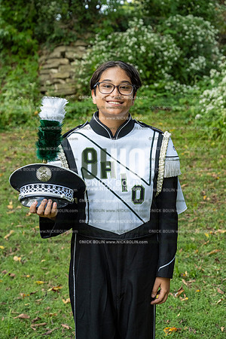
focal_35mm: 64
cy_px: 170
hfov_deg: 21.2
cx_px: 113
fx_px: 603
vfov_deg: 31.4
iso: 1000
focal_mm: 64
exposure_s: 1/640
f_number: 5.6
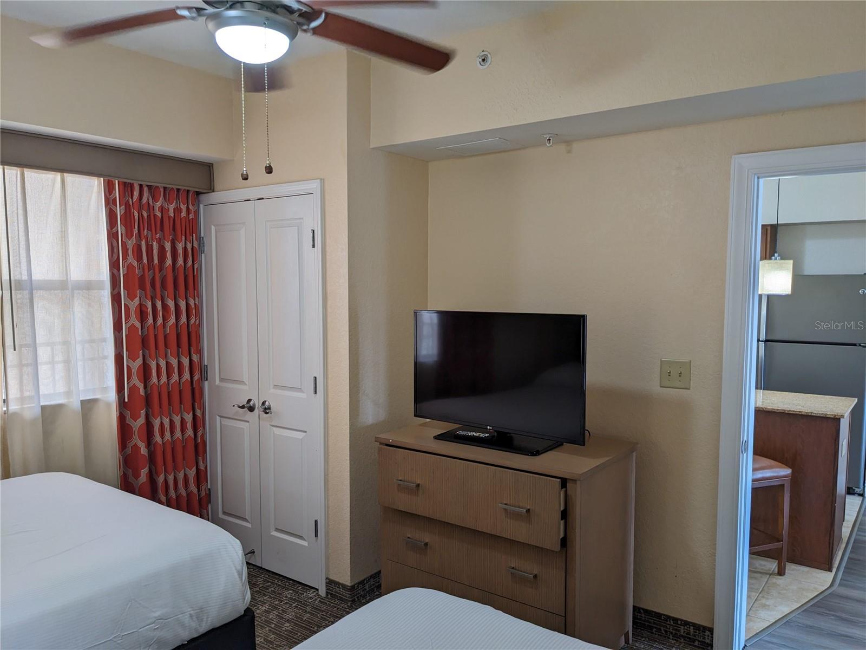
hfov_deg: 65.3
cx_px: 433
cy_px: 325
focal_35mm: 27
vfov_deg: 51.4
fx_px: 675
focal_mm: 4.38
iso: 46
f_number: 1.73
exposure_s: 1/60
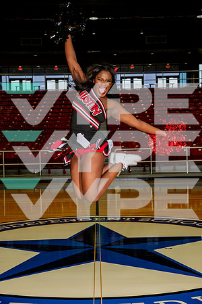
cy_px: 152
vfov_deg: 34.5
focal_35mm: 58
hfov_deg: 23.4
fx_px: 488
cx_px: 101
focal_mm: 58
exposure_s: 1/320
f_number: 7.1
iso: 800
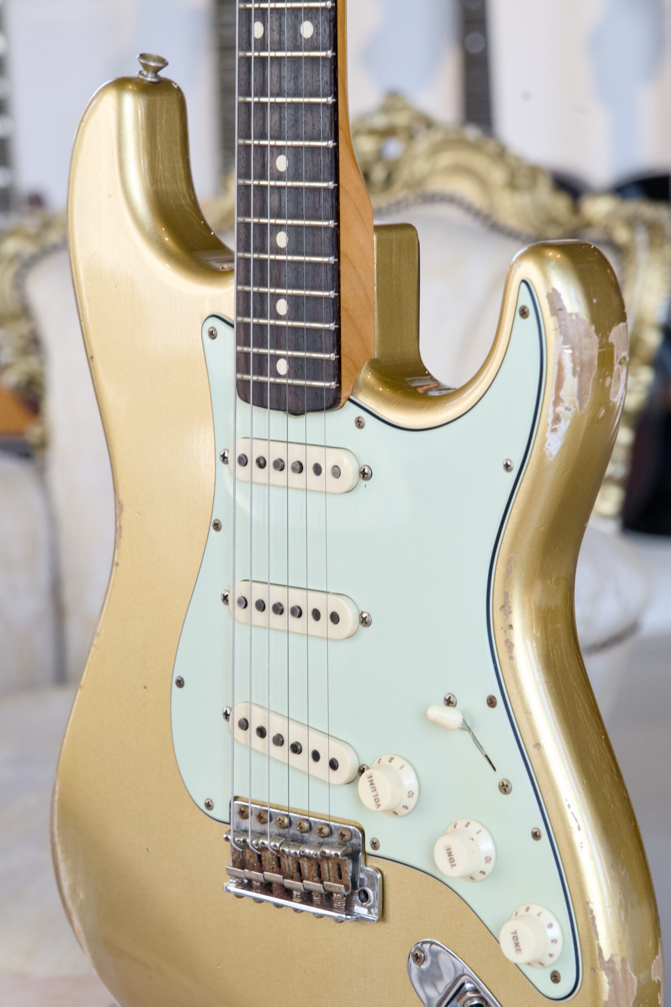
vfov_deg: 19.5
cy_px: 504
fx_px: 2935
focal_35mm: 105
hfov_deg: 13.0
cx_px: 336
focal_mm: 105
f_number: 8
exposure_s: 1/80
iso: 3200
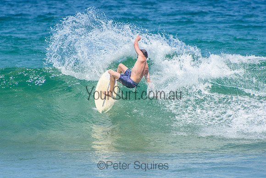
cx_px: 133
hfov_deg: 3.4
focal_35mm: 600
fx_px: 4434
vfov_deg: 2.3
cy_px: 89
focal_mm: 400
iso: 400
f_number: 5.6
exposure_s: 1/2000
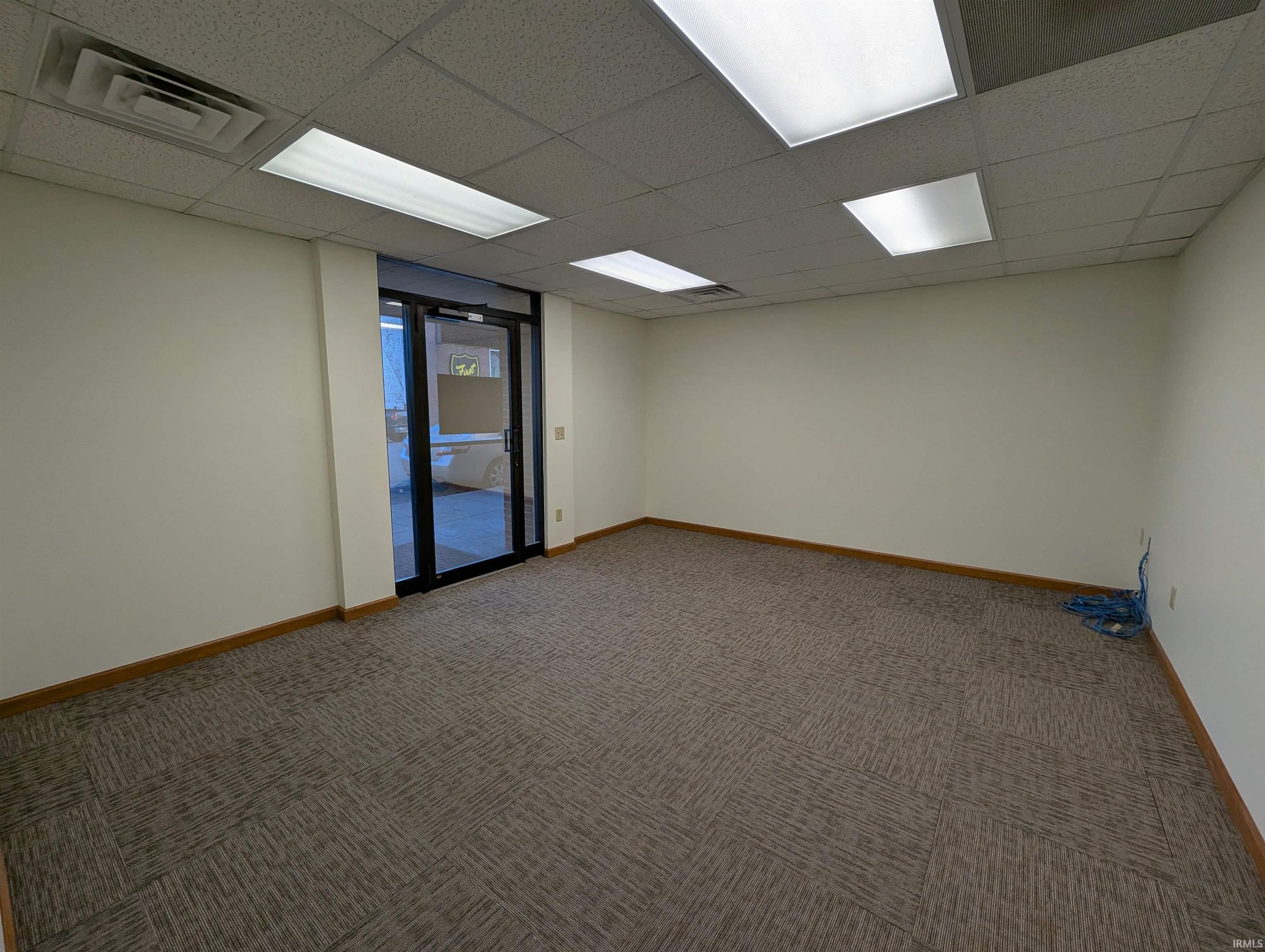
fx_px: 476
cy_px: 476
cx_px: 632
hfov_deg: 106.1
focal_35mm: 13
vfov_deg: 90.1
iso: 51
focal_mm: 1.95
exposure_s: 1/125
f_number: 2.2
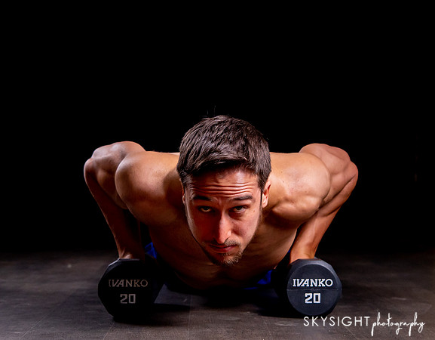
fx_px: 975
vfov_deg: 19.7
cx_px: 209
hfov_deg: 25.2
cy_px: 226
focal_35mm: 76
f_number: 4
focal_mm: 46
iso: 2000
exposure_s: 1/200
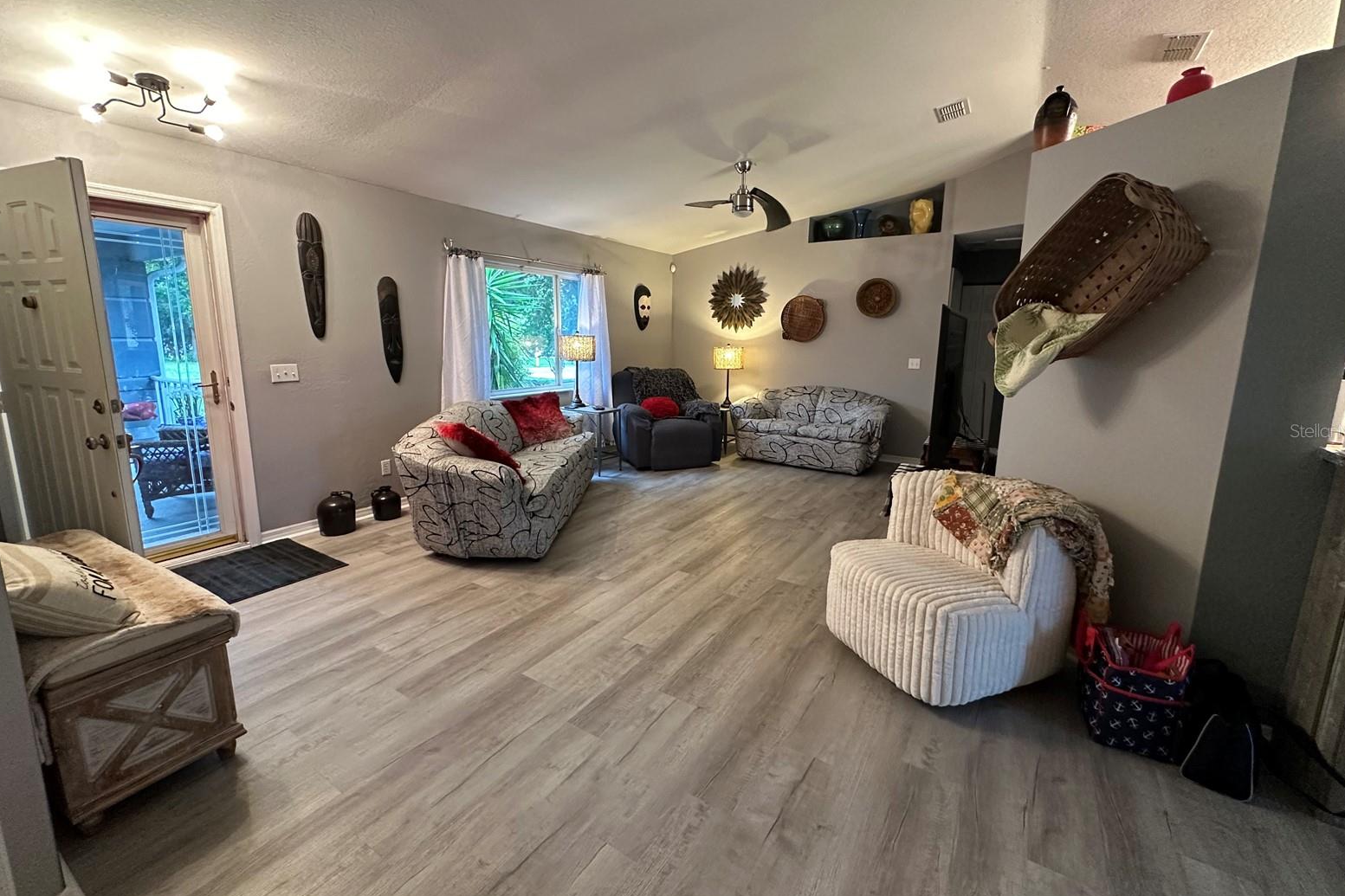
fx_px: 560
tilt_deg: -10.2
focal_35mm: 15
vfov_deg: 77.3
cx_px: 679
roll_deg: -0.9
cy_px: 430
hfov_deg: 100.4
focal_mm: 2.22
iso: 400
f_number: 2.2
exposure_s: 1/60
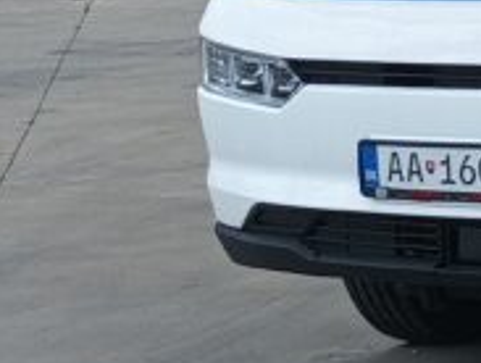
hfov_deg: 8.8
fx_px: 2979
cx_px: 917
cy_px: -279
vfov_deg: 6.8
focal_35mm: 214
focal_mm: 4.26
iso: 51
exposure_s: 1/463
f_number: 1.8
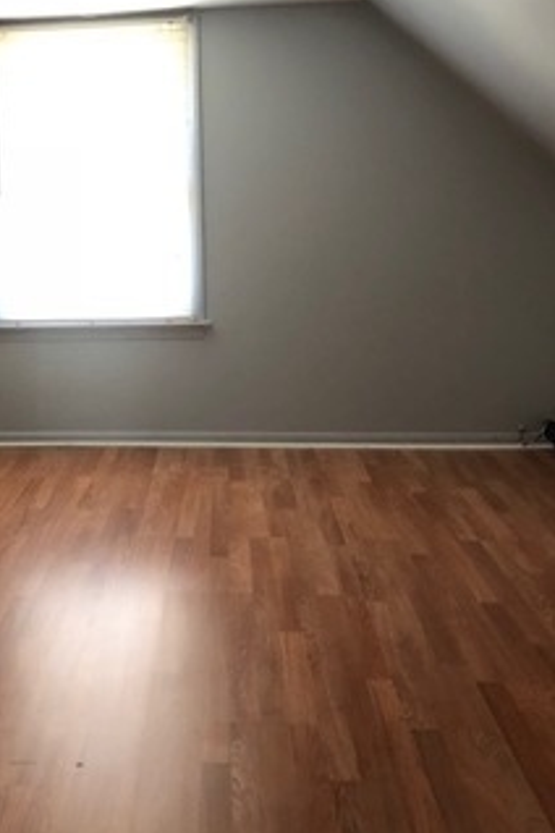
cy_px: 296
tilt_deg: -5.3
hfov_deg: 29.6
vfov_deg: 44.0
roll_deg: +1.6
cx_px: 89
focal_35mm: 44
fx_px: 1017
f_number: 1.8
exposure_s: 1/15
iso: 80
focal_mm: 3.99
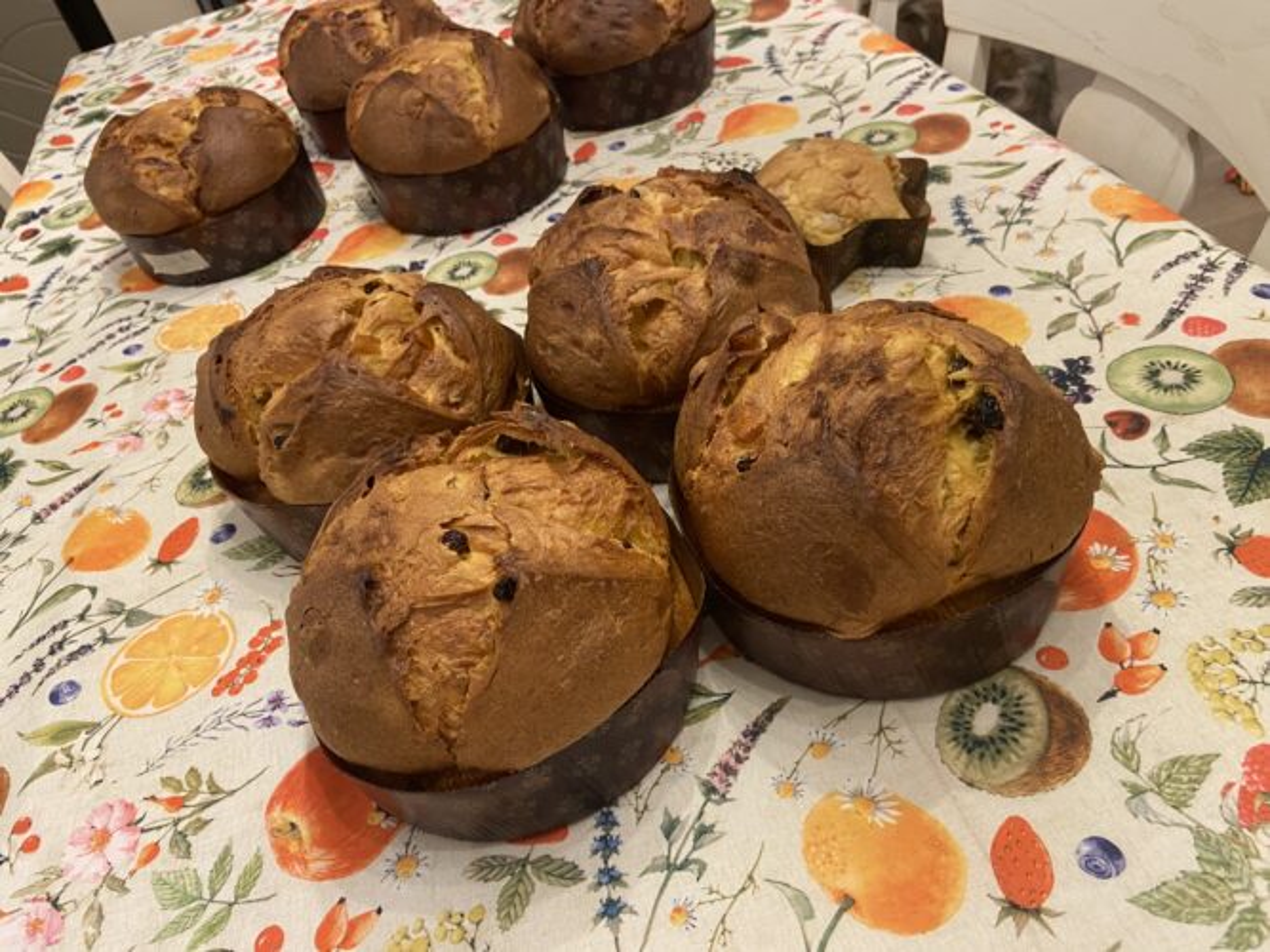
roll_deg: +14.5
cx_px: 635
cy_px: 476
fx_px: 954
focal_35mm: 26
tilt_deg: -42.5
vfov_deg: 53.0
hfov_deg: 67.3
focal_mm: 4.25
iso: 250
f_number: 1.8
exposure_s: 1/50
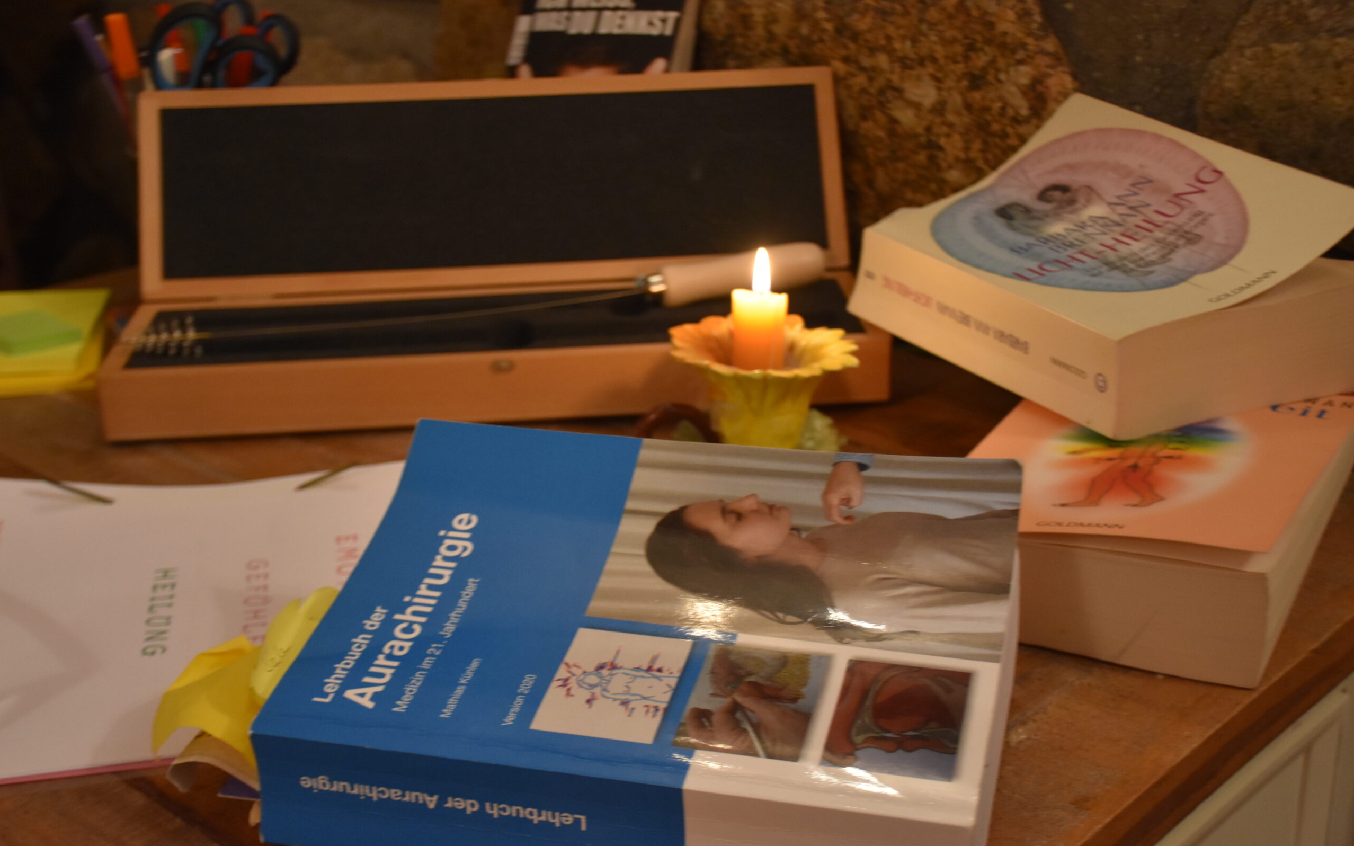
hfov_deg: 41.1
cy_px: 430
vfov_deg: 26.3
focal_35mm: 49
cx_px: 677
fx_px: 1808
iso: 1800
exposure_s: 1/60
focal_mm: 32
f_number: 4
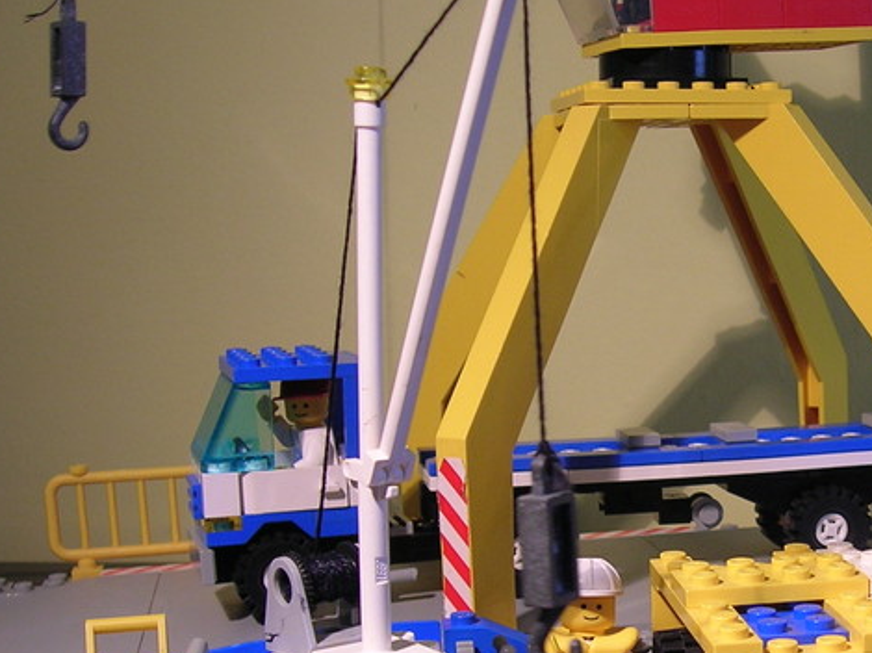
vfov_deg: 21.6
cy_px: 531
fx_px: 1687
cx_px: 781
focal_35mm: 67
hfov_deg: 27.9
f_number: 2.9
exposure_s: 1/10.2
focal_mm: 5.8
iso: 50
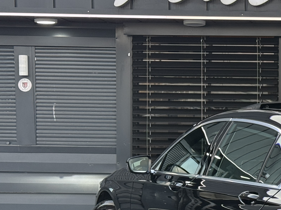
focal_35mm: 122
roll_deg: -0.4
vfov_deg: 12.1
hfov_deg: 15.5
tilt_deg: -2.7
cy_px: 156
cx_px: 342
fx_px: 991
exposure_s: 1/267
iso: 64
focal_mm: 6.76
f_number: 1.78
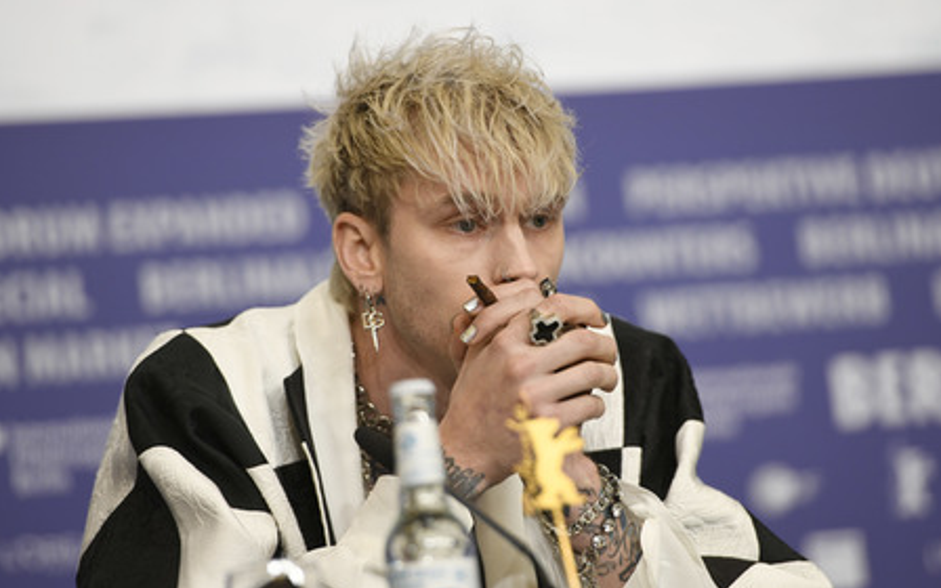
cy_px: 304
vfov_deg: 6.4
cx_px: 472
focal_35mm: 205
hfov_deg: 10.2
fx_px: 5257
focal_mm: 200
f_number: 3.5
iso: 1000
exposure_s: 1/200
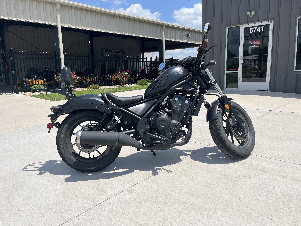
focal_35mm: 26
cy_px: 113
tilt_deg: -10.2
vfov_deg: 53.1
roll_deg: +1.4
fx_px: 226
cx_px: 150
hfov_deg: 67.3
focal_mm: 5.1
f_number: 1.6
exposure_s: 1/4854
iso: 50
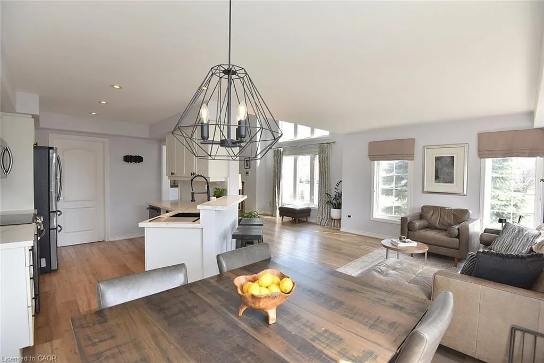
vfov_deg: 73.8
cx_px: 272
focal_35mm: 16
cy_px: 182
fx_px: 242
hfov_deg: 96.7
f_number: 6.3
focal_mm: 16
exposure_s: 1/160
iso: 500
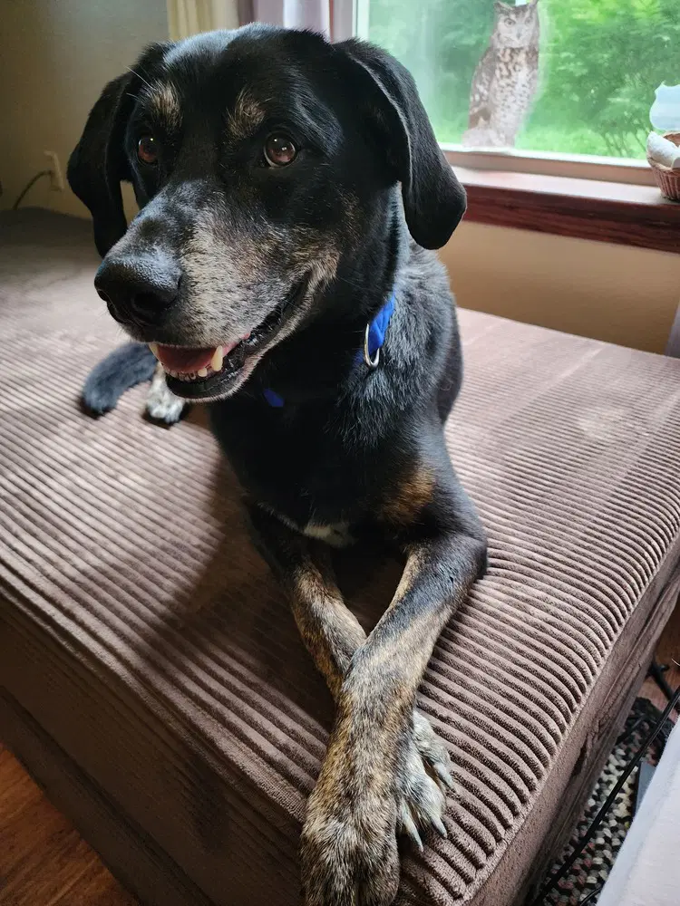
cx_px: 340
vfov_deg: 73.9
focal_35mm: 23
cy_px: 453
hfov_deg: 58.9
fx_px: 602
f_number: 1.8
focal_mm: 6.4
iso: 640
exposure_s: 1/60
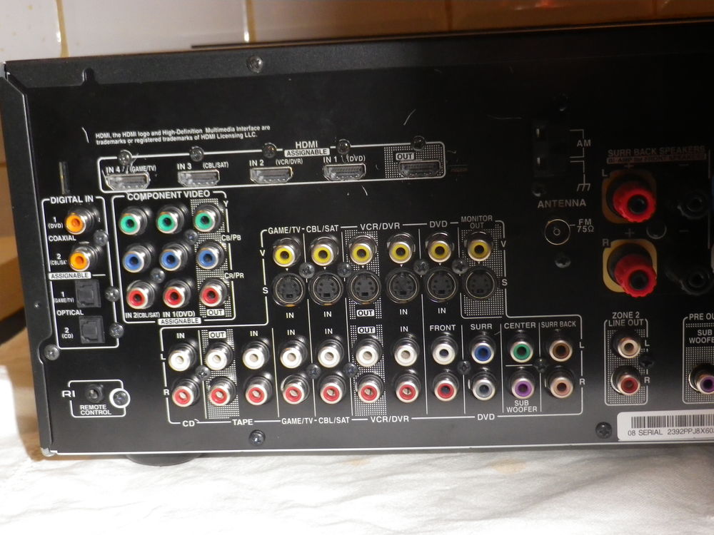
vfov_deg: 27.5
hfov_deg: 36.2
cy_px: 268
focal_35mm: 53
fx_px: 1093
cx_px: 357
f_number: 4.4
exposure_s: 1/60
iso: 400
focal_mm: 9.5
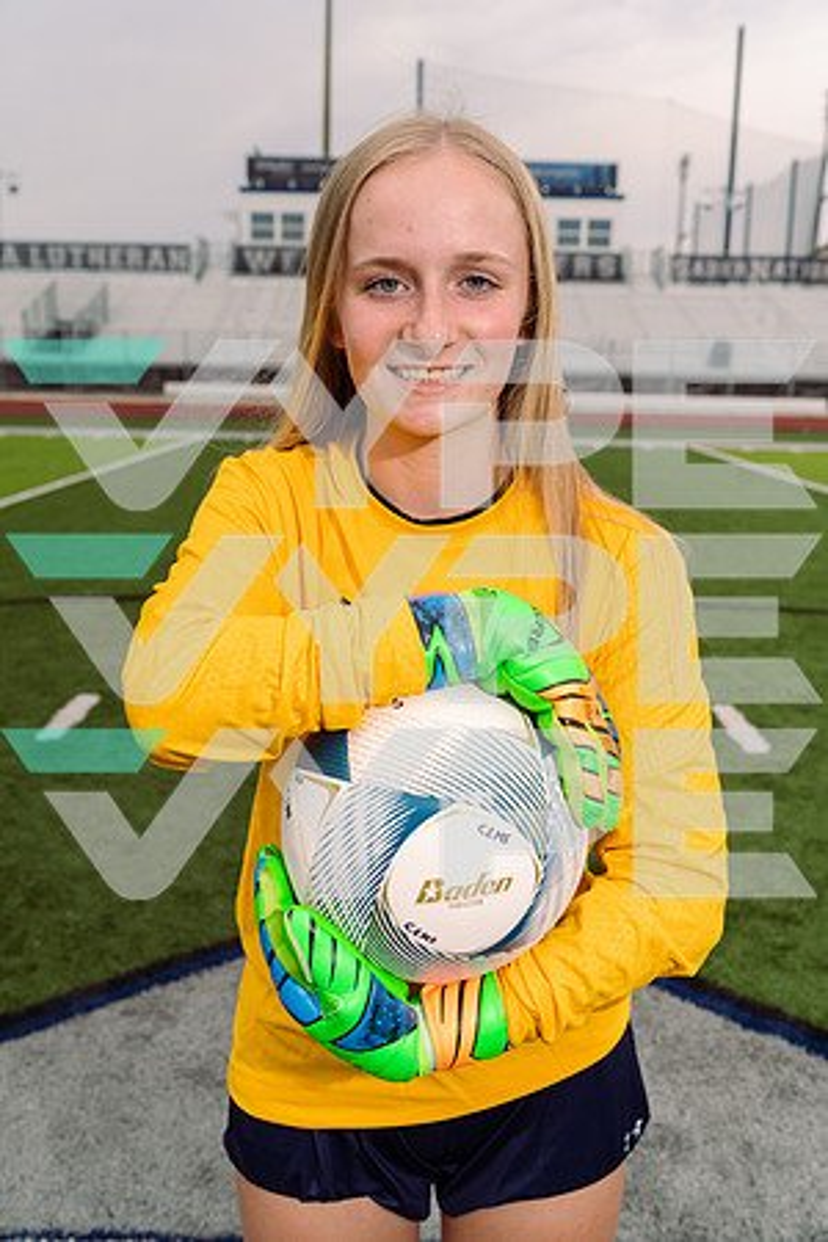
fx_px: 1207
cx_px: 414
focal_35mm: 35
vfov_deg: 54.4
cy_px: 621
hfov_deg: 37.9
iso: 50
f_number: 5
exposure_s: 1/250
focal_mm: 35
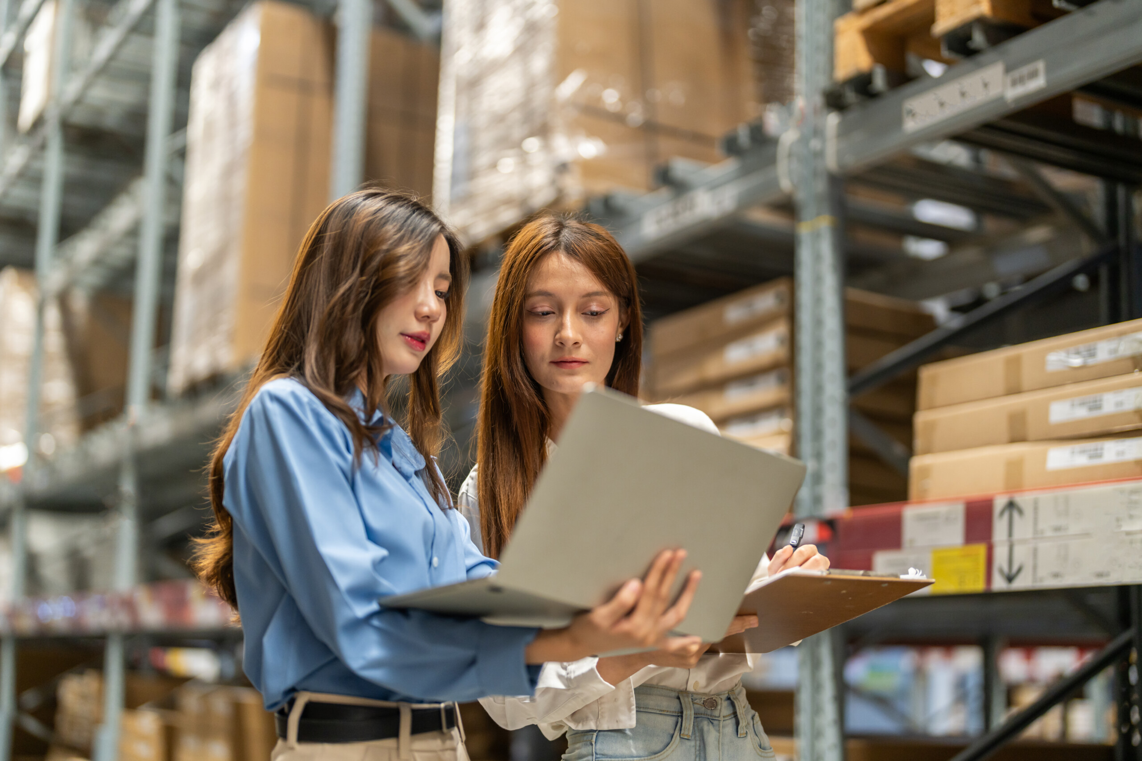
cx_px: 571
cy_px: 380
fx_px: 1586
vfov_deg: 27.0
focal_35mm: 50
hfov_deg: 39.6
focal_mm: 50
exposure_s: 1/200
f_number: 1.2
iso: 500
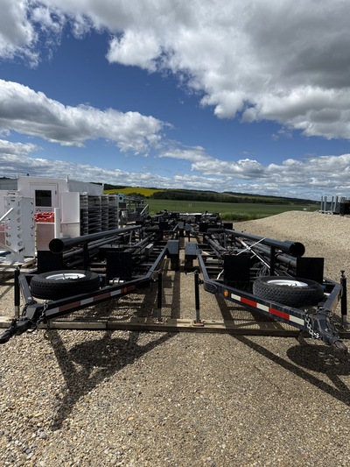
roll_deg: -3.8
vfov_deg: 71.6
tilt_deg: -5.2
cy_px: 234
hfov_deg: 56.8
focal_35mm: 24
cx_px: 175
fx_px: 323
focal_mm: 6.76
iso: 80
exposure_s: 1/7353
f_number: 1.78
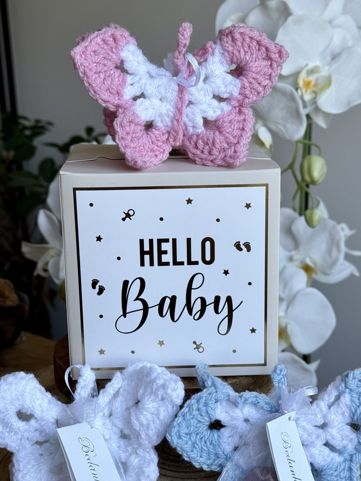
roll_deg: +1.8
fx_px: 807
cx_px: 195
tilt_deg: -16.1
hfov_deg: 25.2
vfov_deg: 33.2
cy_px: 280
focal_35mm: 58
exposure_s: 1/235
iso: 64
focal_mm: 6.76
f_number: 1.78
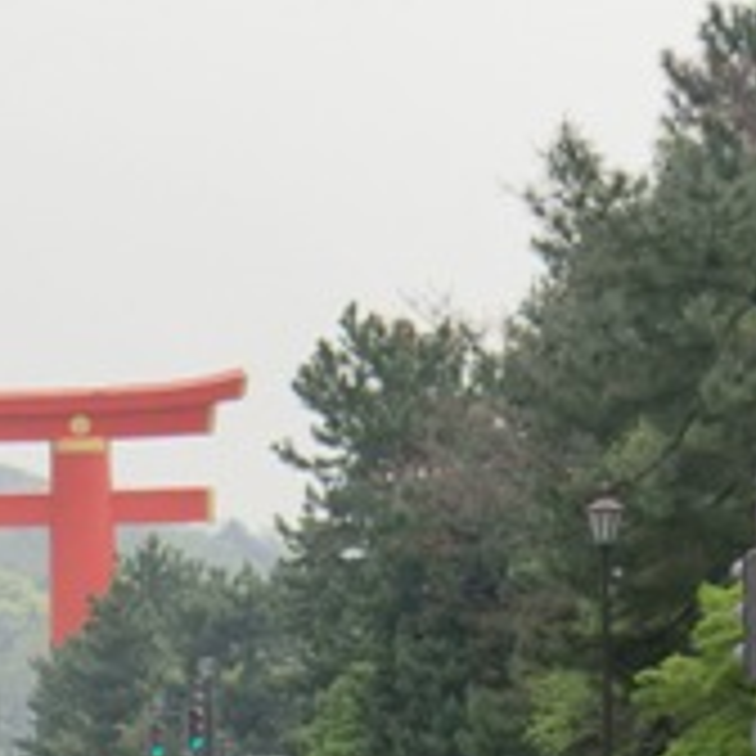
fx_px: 6103
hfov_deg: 7.0
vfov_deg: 7.1
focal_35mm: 247
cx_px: -117
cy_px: 360
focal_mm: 18.8
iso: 64
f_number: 5
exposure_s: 1/400
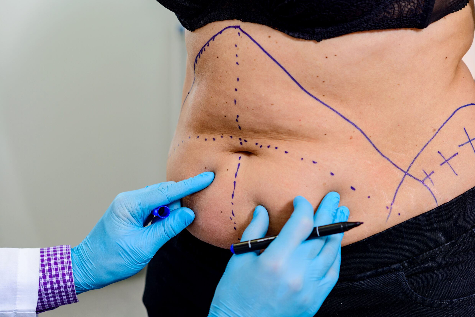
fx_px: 1161
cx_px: 245
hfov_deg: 23.1
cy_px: 155
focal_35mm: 88
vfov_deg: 15.5
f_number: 6.3
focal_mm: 85
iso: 200
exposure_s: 1/125
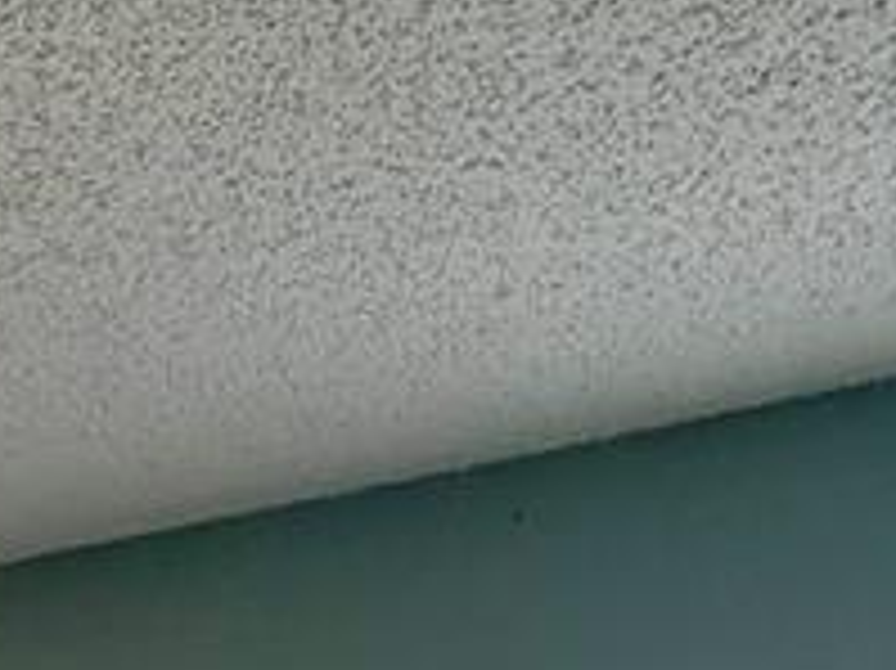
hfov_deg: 22.5
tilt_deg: -12.0
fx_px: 1863
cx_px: -428
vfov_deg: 14.0
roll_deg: +0.3
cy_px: 1614
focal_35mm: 72
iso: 125
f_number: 2.2
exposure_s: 1/121
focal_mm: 2.22
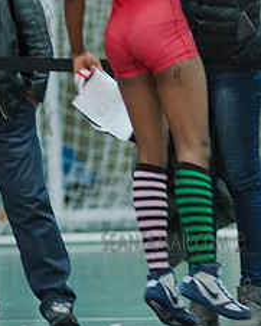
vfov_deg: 5.1
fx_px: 3647
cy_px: 69
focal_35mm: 378
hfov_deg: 4.1
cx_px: 209
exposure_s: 1/320
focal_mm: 135
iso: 4000
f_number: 2.8
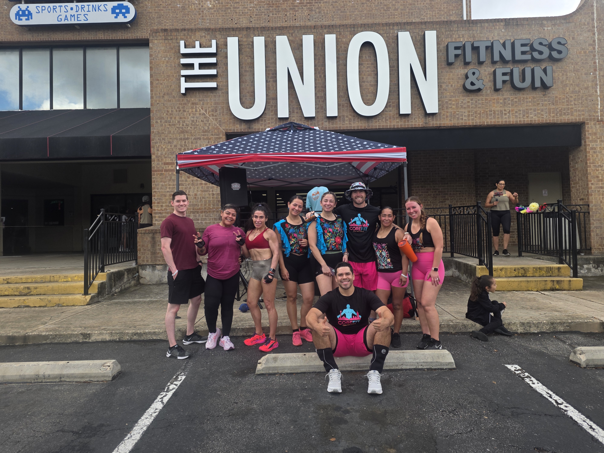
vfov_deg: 58.9
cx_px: 302
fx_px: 401
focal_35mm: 23
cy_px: 226
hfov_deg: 73.9
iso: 80
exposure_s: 1/1978
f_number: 1.7
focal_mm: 6.25
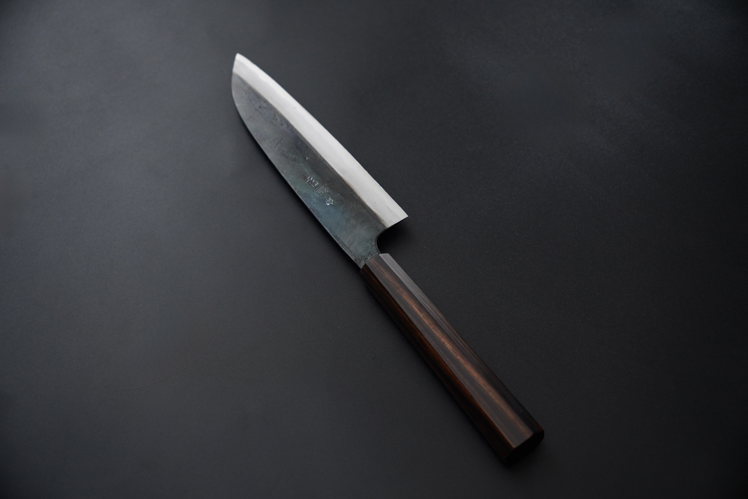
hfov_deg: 44.7
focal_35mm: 44
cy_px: 250
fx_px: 910
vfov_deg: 30.6
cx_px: 374
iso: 320
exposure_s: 1/160
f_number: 3.5
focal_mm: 29.2
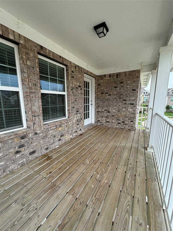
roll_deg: -0.5
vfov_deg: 102.1
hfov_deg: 85.7
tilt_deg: -10.0
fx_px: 93
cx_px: 86
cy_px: 116
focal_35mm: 14
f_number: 2.2
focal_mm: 2.22
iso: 40
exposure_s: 1/112
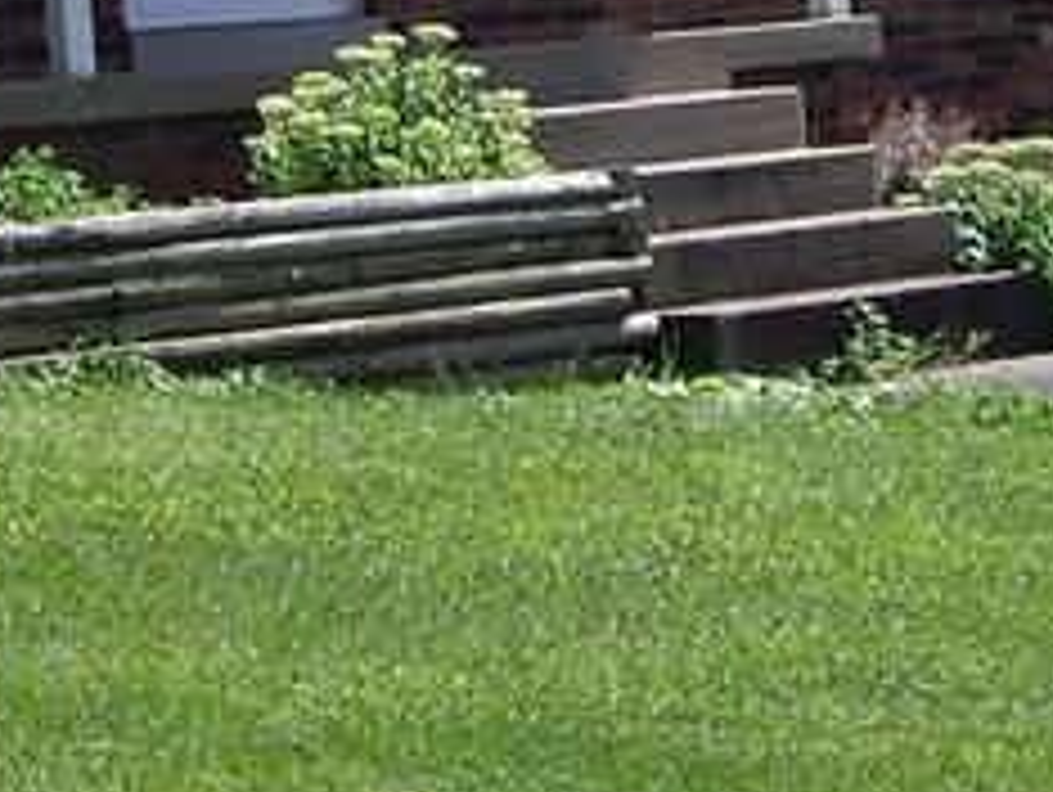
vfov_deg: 8.7
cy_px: -504
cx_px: 292
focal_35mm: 166
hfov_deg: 11.9
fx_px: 5055
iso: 64
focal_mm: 6.2
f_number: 4.3
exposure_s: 1/320
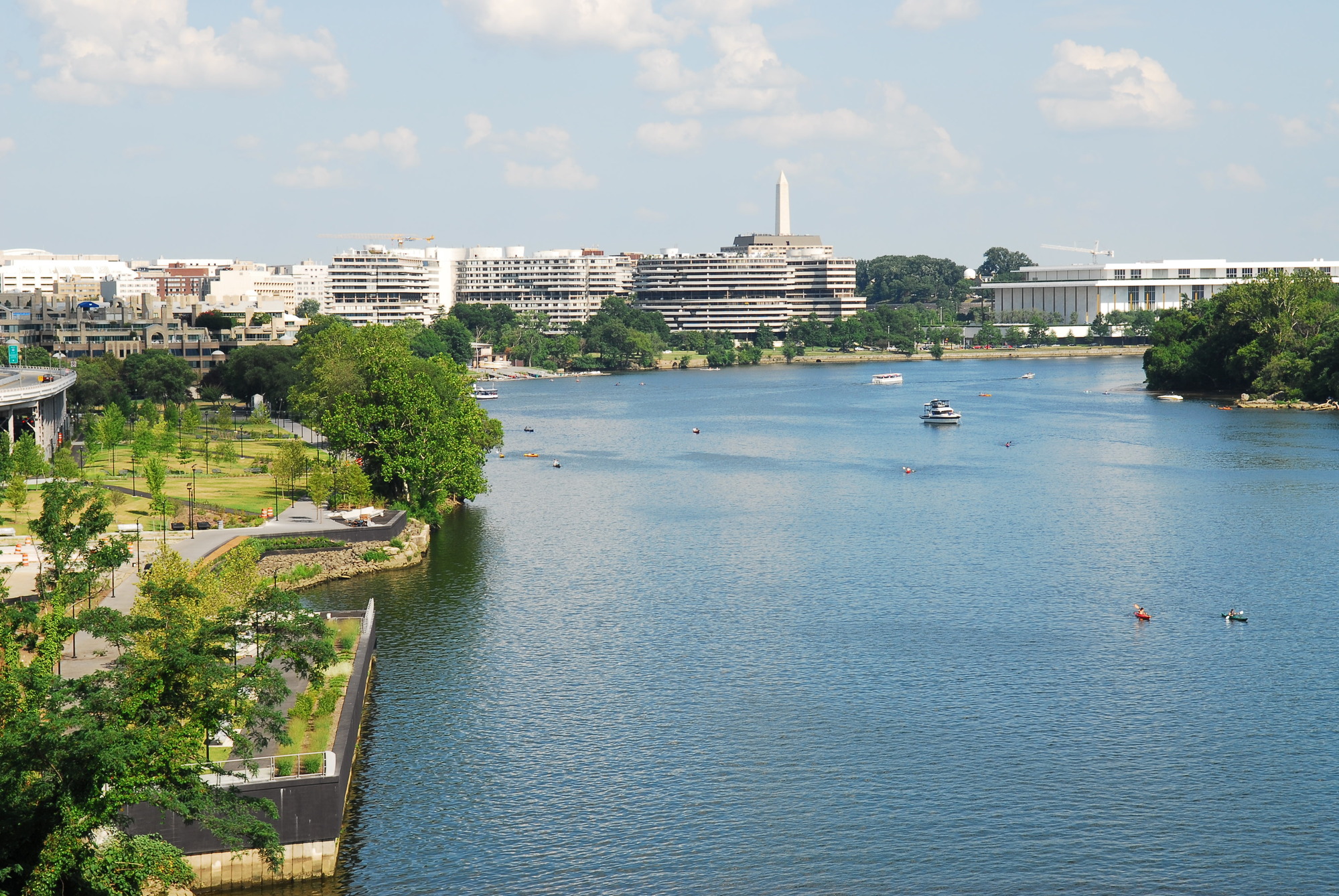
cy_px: 448
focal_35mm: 75
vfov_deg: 18.2
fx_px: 2793
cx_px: 670
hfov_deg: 27.0
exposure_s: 1/180
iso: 100
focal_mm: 50
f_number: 9
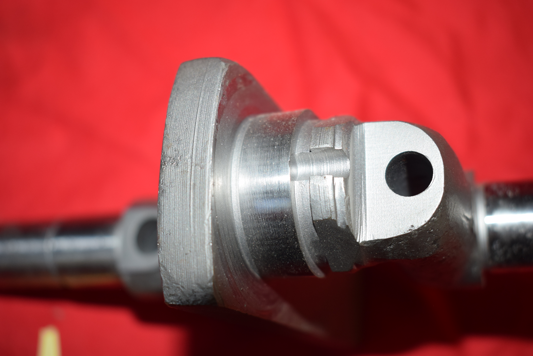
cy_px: 178
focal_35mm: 44
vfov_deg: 30.9
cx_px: 266
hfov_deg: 44.9
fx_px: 645
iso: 400
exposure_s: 1/200
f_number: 5
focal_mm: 29
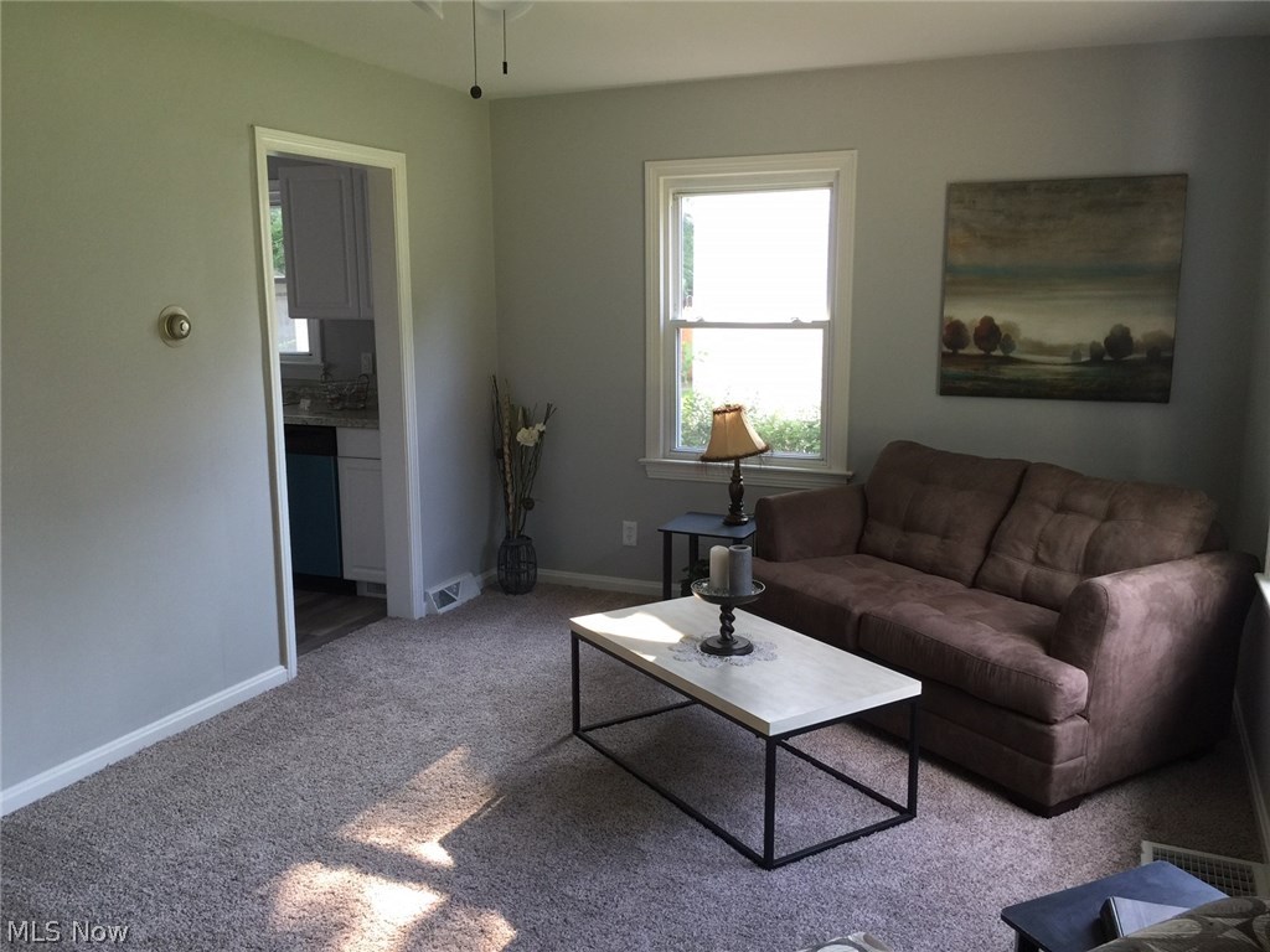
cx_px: 635
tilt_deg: -8.9
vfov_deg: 48.2
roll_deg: -0.7
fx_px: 1064
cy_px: 476
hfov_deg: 61.7
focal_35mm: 29
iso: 32
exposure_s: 1/30
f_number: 2.2
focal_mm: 4.15
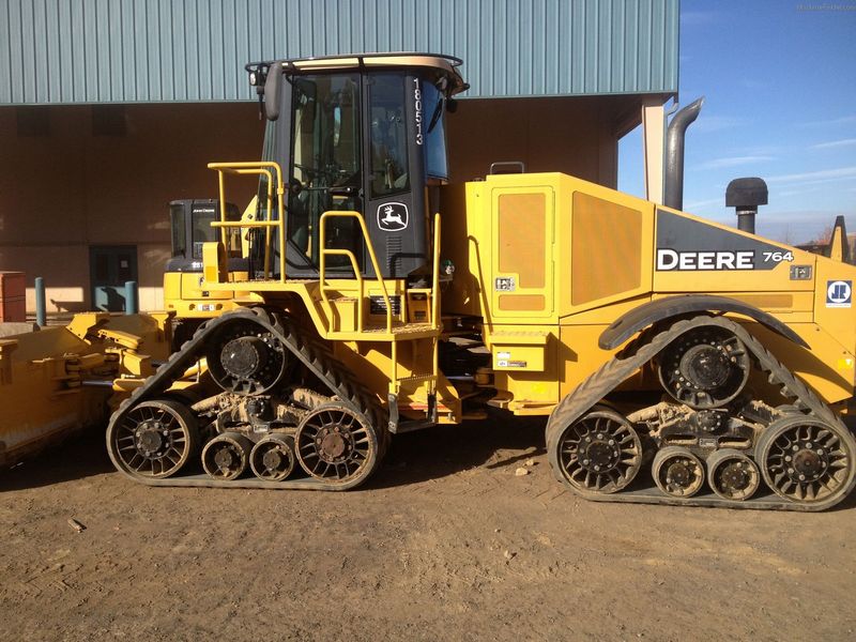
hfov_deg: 52.6
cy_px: 321
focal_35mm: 35
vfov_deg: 40.7
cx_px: 428
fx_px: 865
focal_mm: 4.28
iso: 50
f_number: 2.4
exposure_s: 1/1346
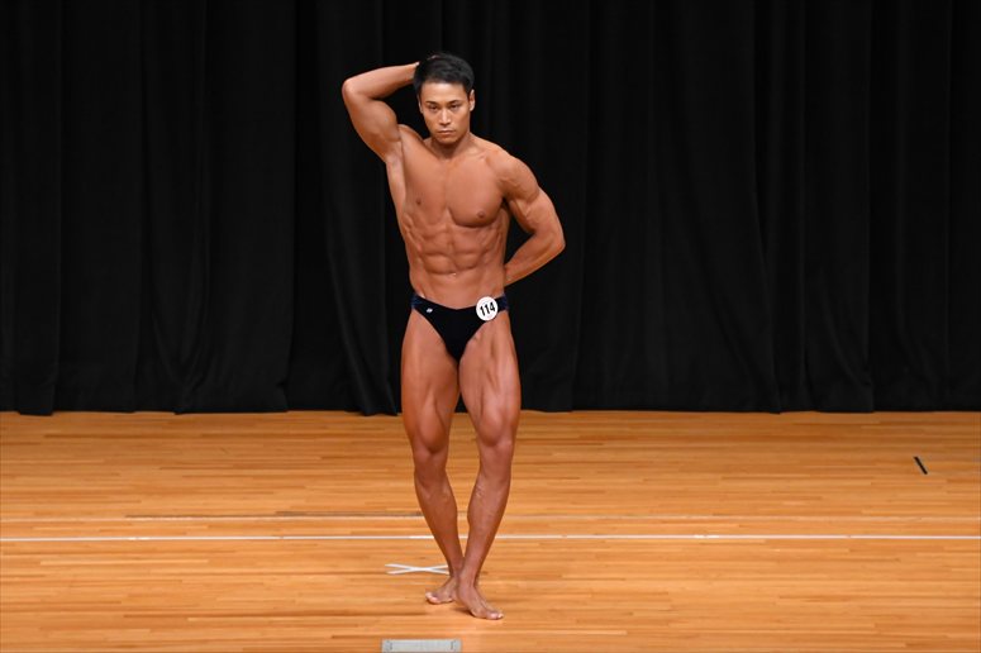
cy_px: 326
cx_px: 490
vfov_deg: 5.7
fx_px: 6537
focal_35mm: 240
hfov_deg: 8.6
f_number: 5.6
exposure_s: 1/400
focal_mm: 160
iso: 3200
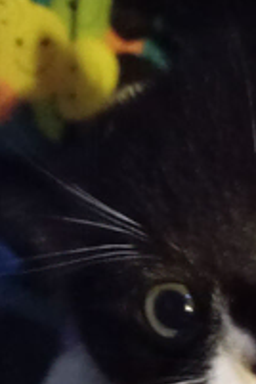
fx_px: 651
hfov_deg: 20.3
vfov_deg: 30.2
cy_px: 400
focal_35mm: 61
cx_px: 333
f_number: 1.8
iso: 6349
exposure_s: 1/12.5
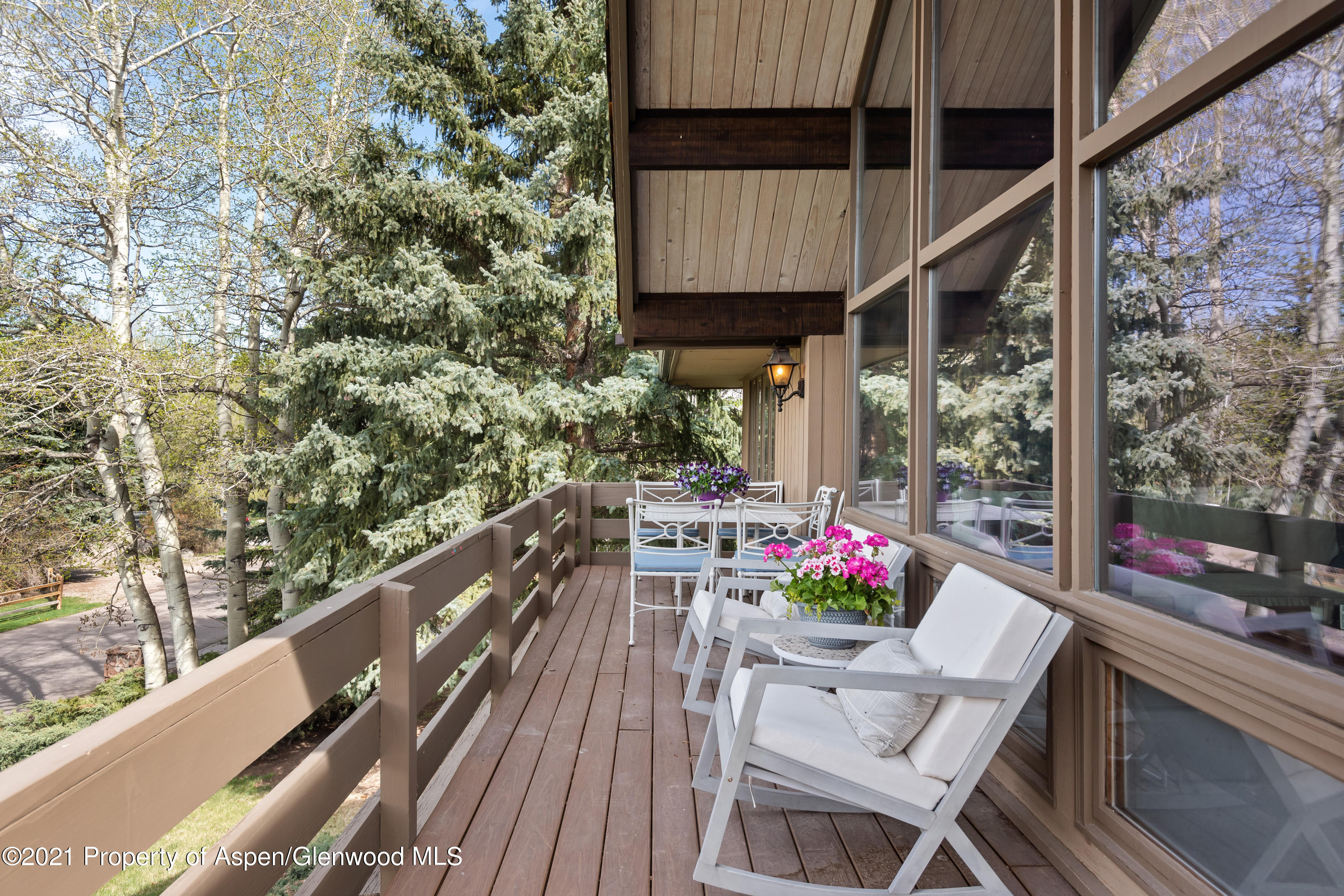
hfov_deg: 73.7
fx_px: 896
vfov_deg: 53.2
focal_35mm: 24
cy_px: 448
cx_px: 672
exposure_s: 1/100
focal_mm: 24
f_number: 7.1
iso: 320
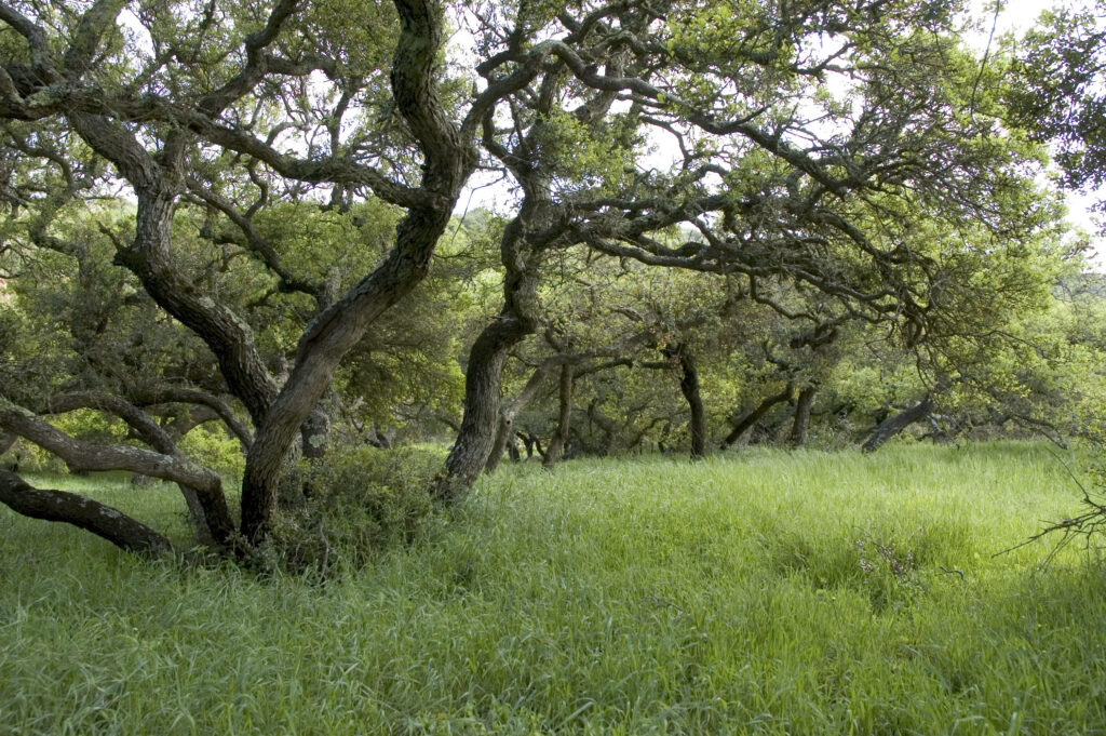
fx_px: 1013
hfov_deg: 57.3
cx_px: 553
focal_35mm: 33
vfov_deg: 39.9
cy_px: 368
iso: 200
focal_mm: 22
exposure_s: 1/125
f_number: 5.6
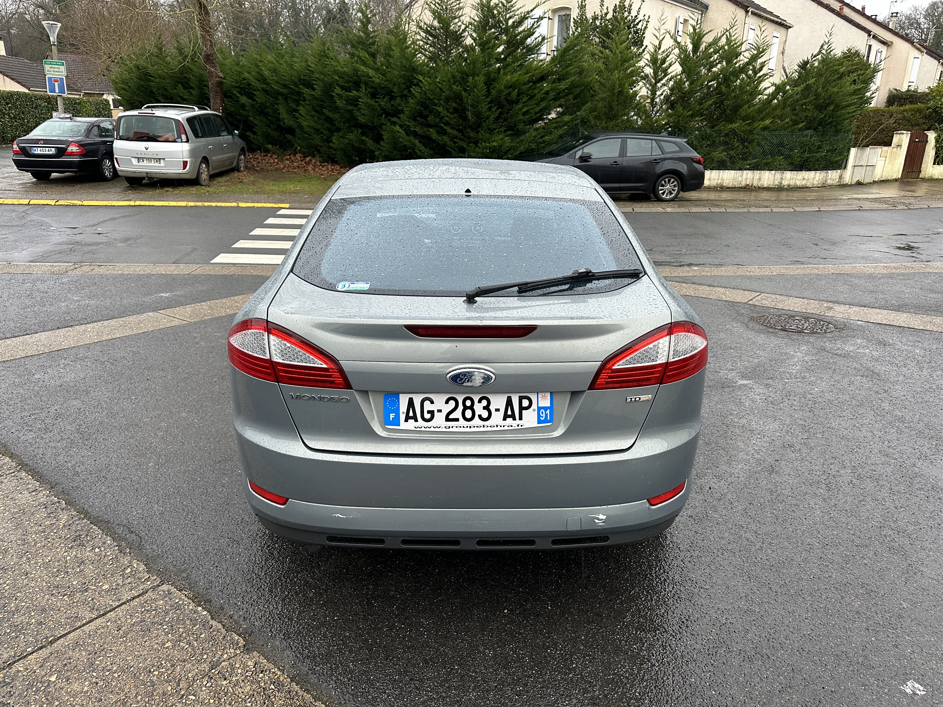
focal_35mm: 24
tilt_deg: -18.8
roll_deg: -0.5
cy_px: 354
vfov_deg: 56.8
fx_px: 654
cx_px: 472
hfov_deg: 71.6
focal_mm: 6.86
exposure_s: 1/121
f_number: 1.78
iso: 200
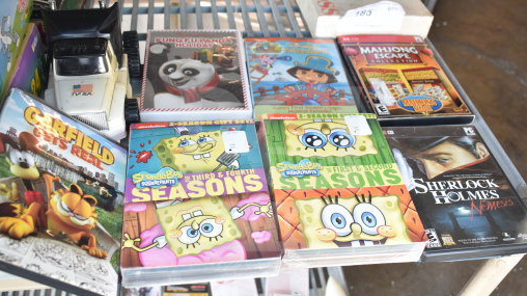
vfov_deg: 34.5
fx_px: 475
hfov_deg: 58.1
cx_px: 270
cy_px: 169
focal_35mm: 34
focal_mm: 18
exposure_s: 1/50
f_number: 3.5
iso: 200
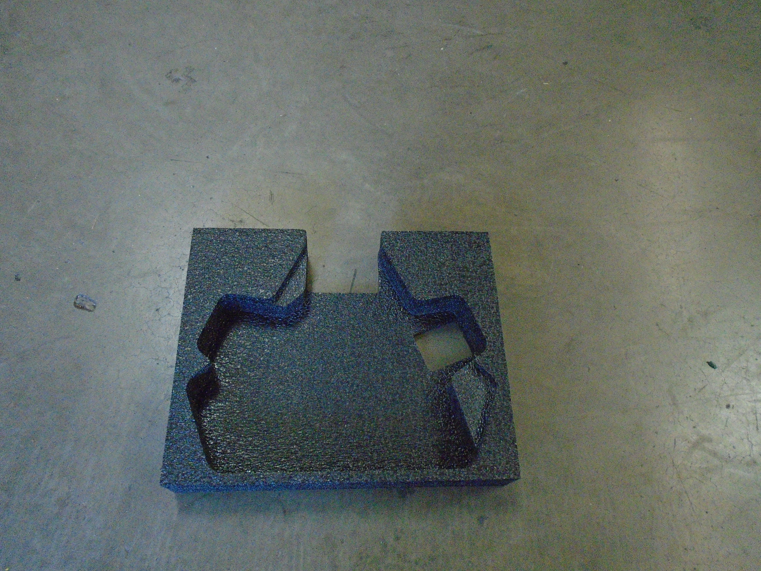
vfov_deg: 53.1
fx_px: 572
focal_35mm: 26
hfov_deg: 67.3
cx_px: 380
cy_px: 286
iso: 800
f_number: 3.2
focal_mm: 4.6
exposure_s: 1/125
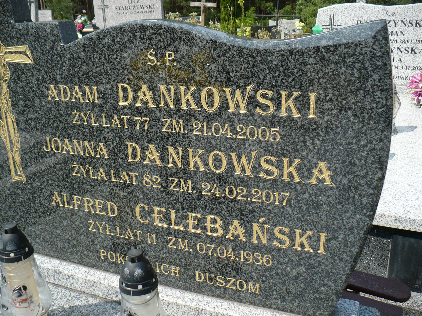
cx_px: 211
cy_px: 158
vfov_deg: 38.7
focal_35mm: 37
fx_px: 451
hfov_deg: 50.1
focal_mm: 6.1
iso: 100
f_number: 2.8
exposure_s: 1/1300
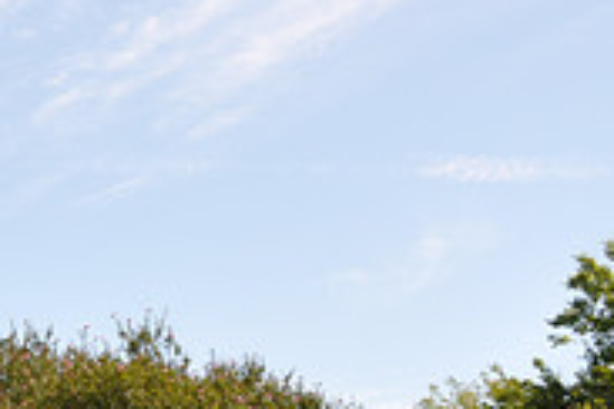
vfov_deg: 11.9
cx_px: -342
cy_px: 367
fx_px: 1944
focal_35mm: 114
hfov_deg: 16.2
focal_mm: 24
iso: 200
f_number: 11
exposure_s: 1/125
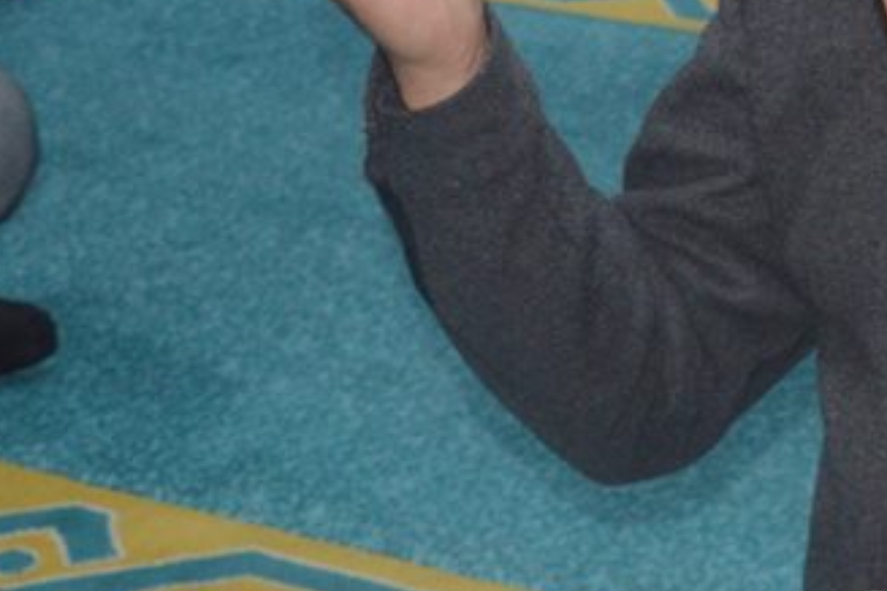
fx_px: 3400
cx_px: 1400
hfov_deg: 13.8
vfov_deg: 9.9
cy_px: 325
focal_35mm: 138
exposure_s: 1/60
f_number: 3.8
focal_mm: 22
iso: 1000
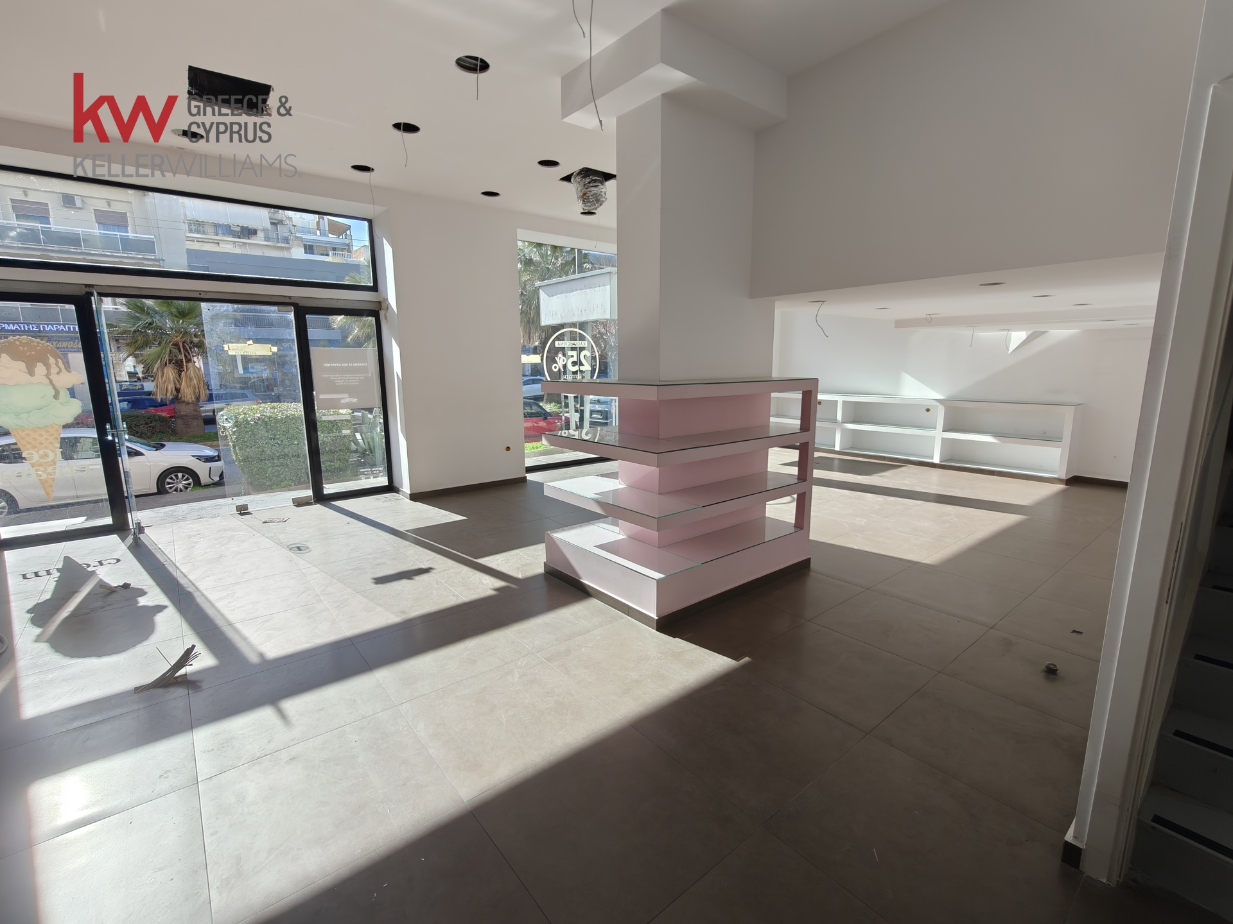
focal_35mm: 15
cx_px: 616
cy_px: 462
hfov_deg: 98.2
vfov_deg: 81.7
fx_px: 534
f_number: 2
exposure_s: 1/200
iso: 80
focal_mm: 2.3
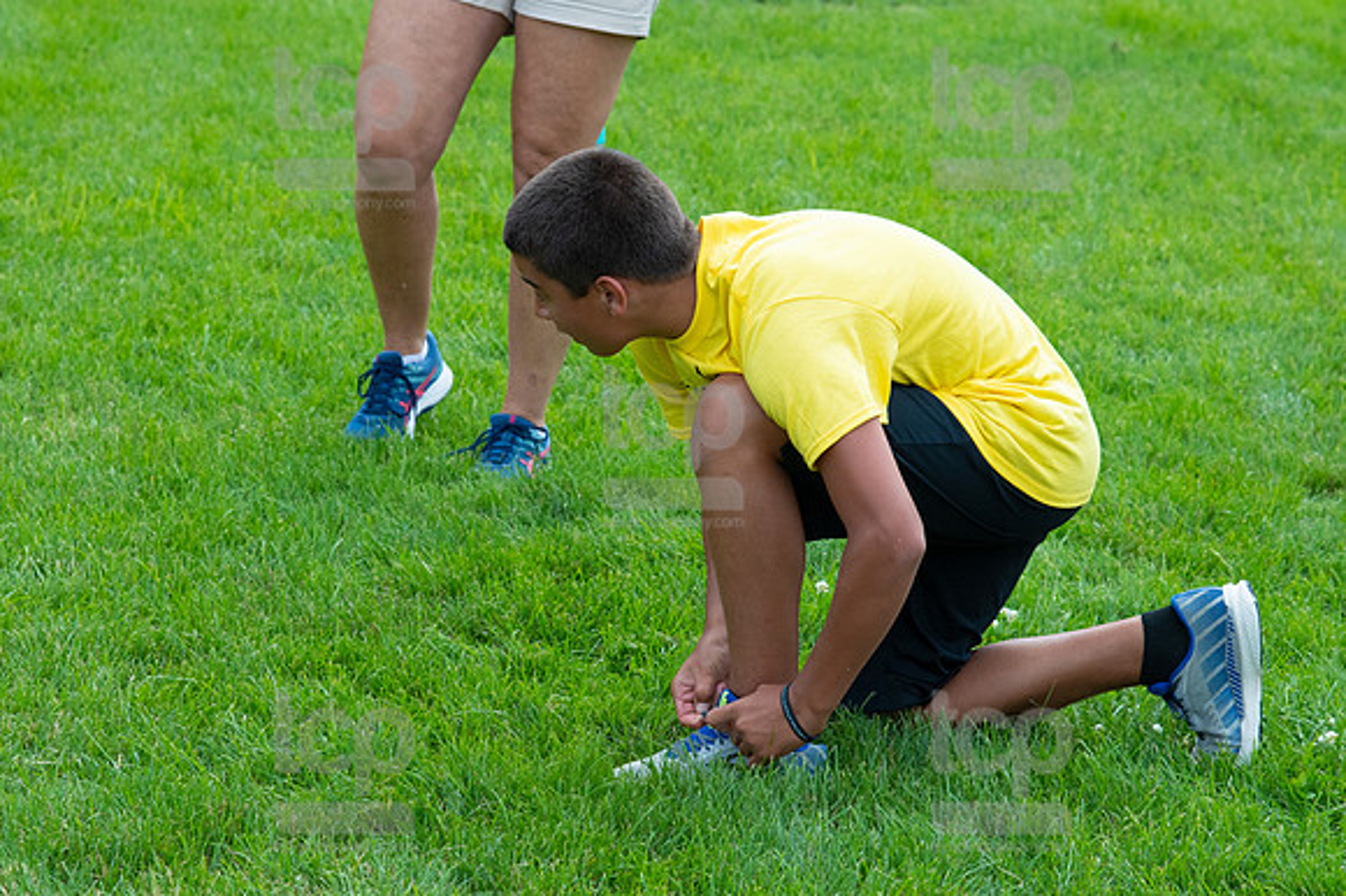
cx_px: 673
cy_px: 448
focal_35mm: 127
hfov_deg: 16.1
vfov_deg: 10.8
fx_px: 4746
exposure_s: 1/1250
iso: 320
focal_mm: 85
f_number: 5.6
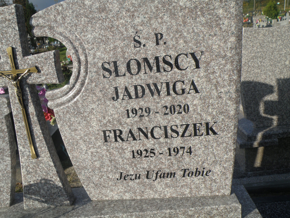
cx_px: 145
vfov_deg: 42.9
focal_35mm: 33
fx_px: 276
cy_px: 109
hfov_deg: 55.4
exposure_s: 1/400
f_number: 5.6
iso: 64
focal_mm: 6.02
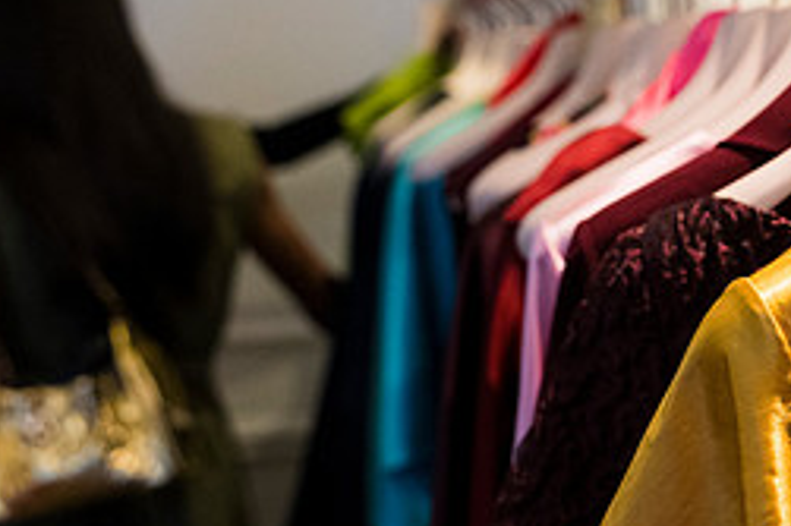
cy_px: 376
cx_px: 668
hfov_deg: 24.5
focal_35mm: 81
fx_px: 1779
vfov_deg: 16.8
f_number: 3.2
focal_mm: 35
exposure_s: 1/125
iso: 2200
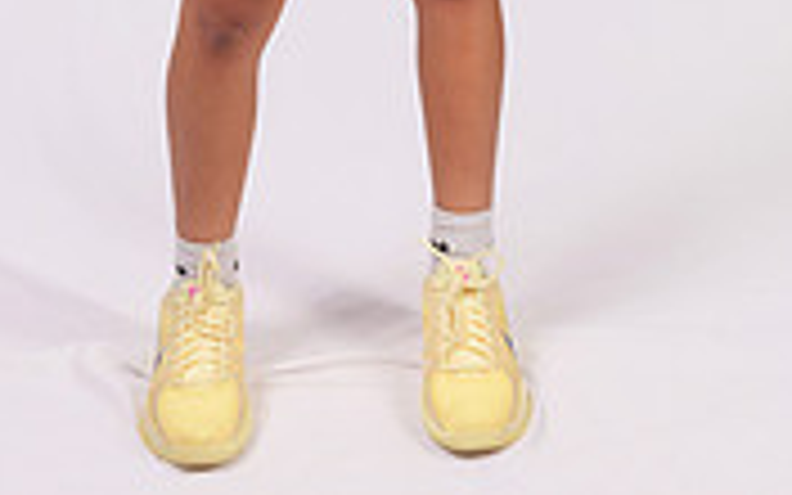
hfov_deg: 22.0
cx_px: 266
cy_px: -513
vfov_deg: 12.2
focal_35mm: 94
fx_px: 2029
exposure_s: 1/125
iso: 160
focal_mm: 36
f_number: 5.6
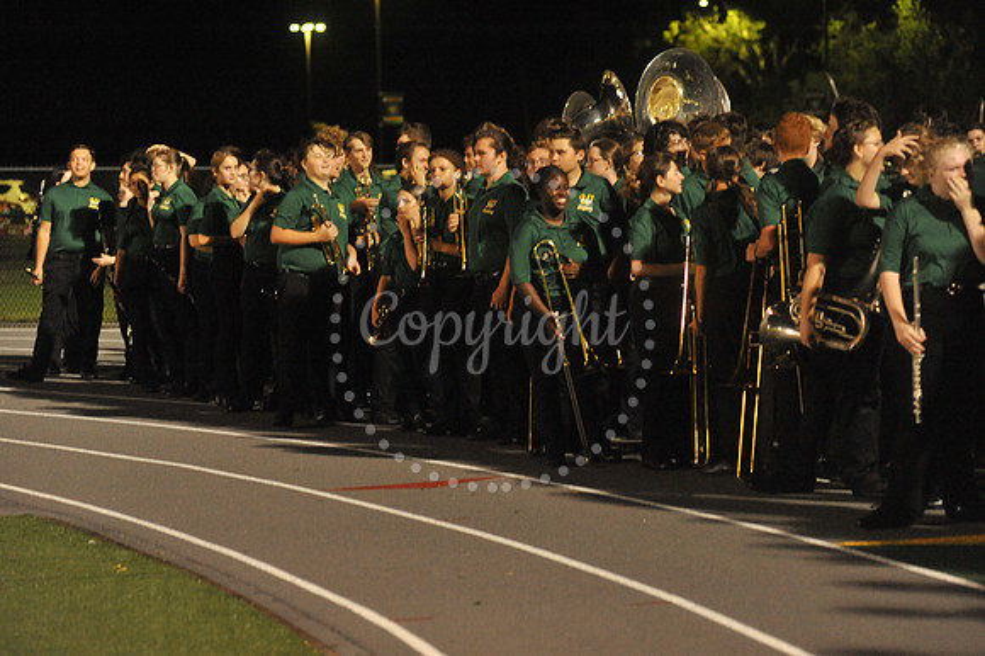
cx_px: 492
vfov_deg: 11.4
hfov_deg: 17.1
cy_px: 328
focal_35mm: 120
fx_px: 3281
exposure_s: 1/250
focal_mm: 120
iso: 6400
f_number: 4
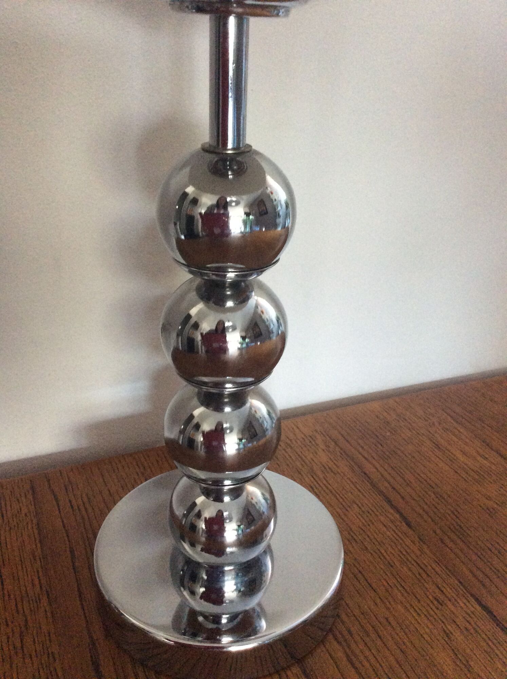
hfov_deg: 44.1
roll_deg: -1.9
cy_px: 340
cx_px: 254
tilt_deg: -26.1
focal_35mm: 32
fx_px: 627
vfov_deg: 56.9
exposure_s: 1/25
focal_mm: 3.3
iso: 250
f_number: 2.4
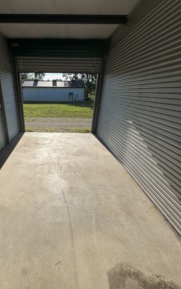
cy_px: 157
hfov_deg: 63.4
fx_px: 142
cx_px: 60
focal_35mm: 18
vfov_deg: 90.9
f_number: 2.2
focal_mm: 2.22
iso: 50
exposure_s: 1/2770
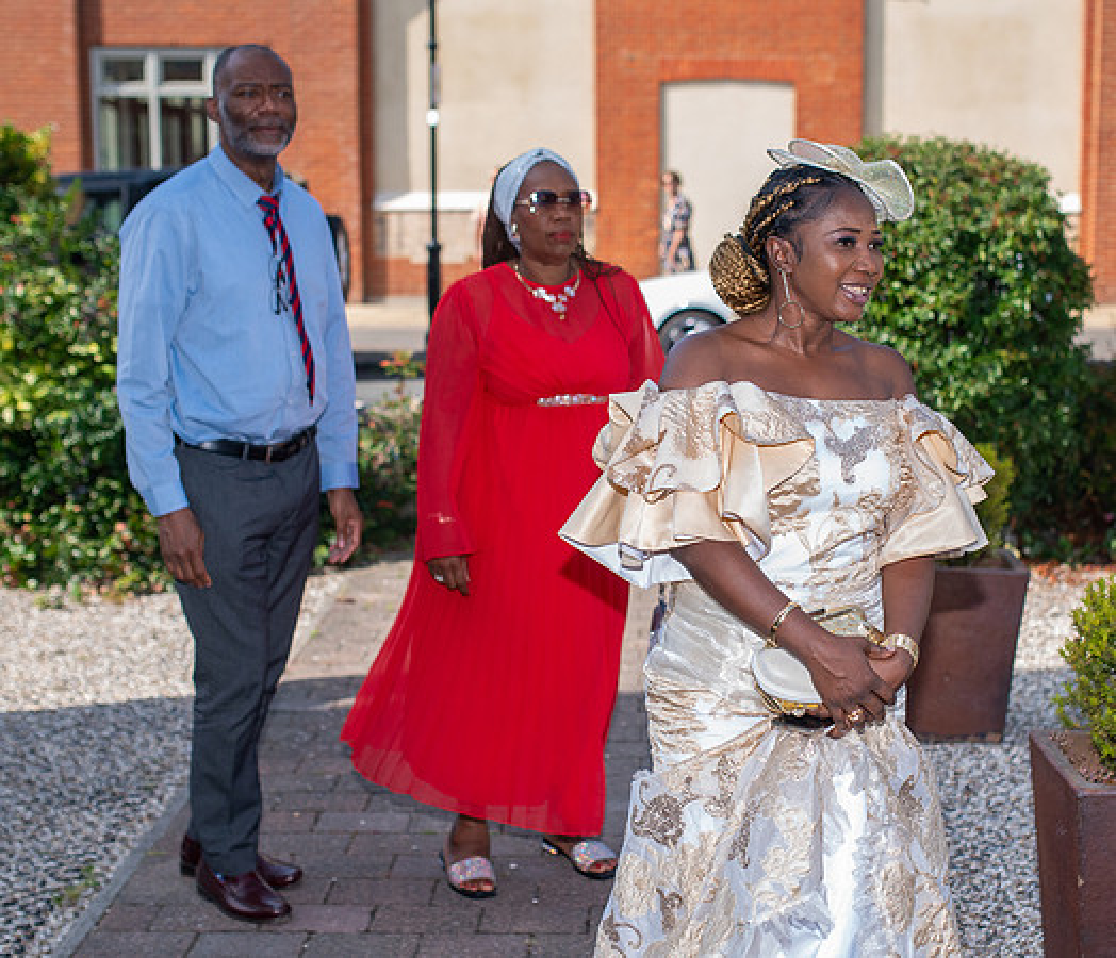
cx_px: 695
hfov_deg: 32.4
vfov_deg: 28.1
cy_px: 419
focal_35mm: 56
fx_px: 1914
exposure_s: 1/4000
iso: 500
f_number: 2.5
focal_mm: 35
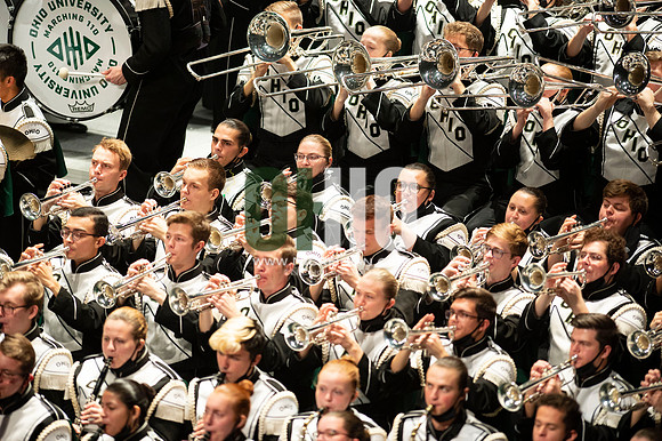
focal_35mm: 300
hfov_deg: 6.9
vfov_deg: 4.6
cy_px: 220
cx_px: 331
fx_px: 5513
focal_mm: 300
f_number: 2.8
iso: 3200
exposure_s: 1/500
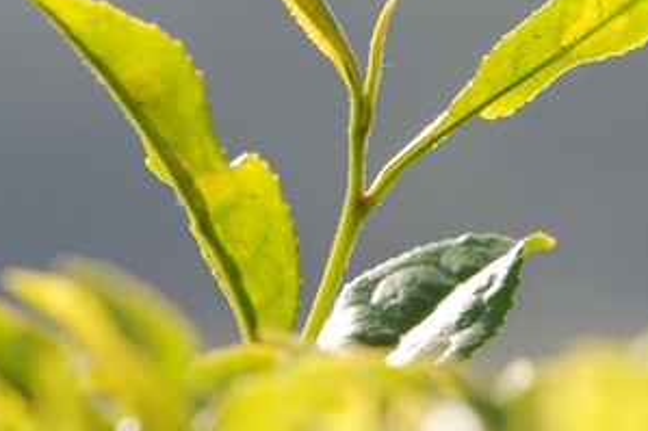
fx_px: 6026
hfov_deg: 6.2
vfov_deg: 4.1
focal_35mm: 335
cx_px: 355
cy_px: 185
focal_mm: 200
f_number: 9
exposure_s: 1/320
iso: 250
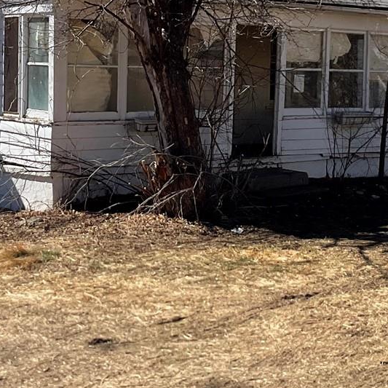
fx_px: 976
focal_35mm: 77
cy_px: 97
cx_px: 182
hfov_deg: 22.5
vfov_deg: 22.3
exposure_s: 1/1730
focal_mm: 3
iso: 16
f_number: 1.8
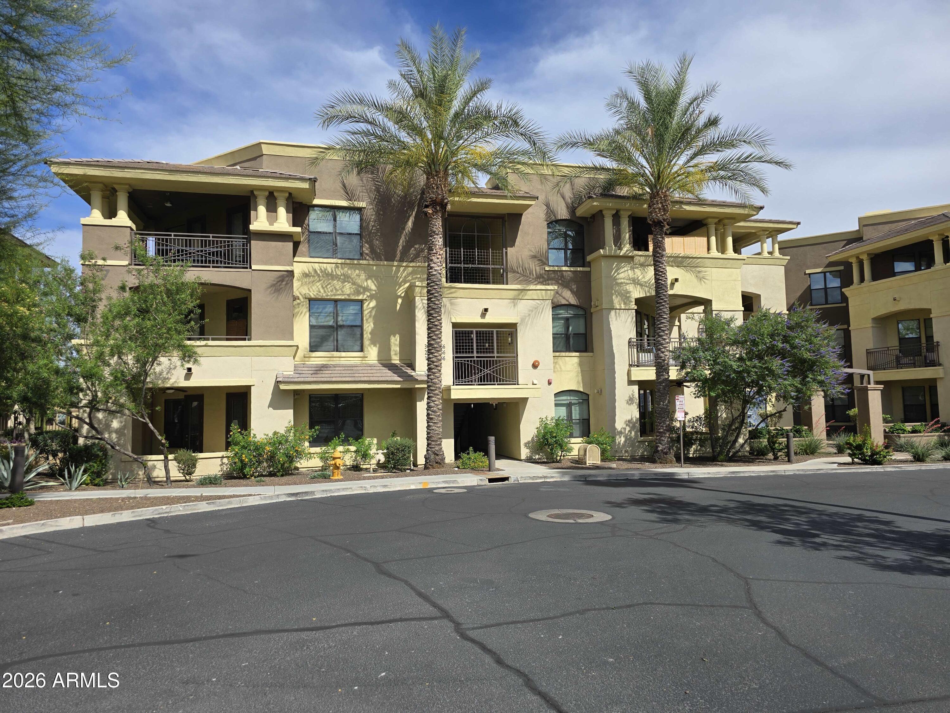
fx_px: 631
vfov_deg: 58.9
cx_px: 475
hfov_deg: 73.9
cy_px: 356
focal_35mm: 23
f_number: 1.7
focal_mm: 6.3
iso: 12
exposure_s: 1/970
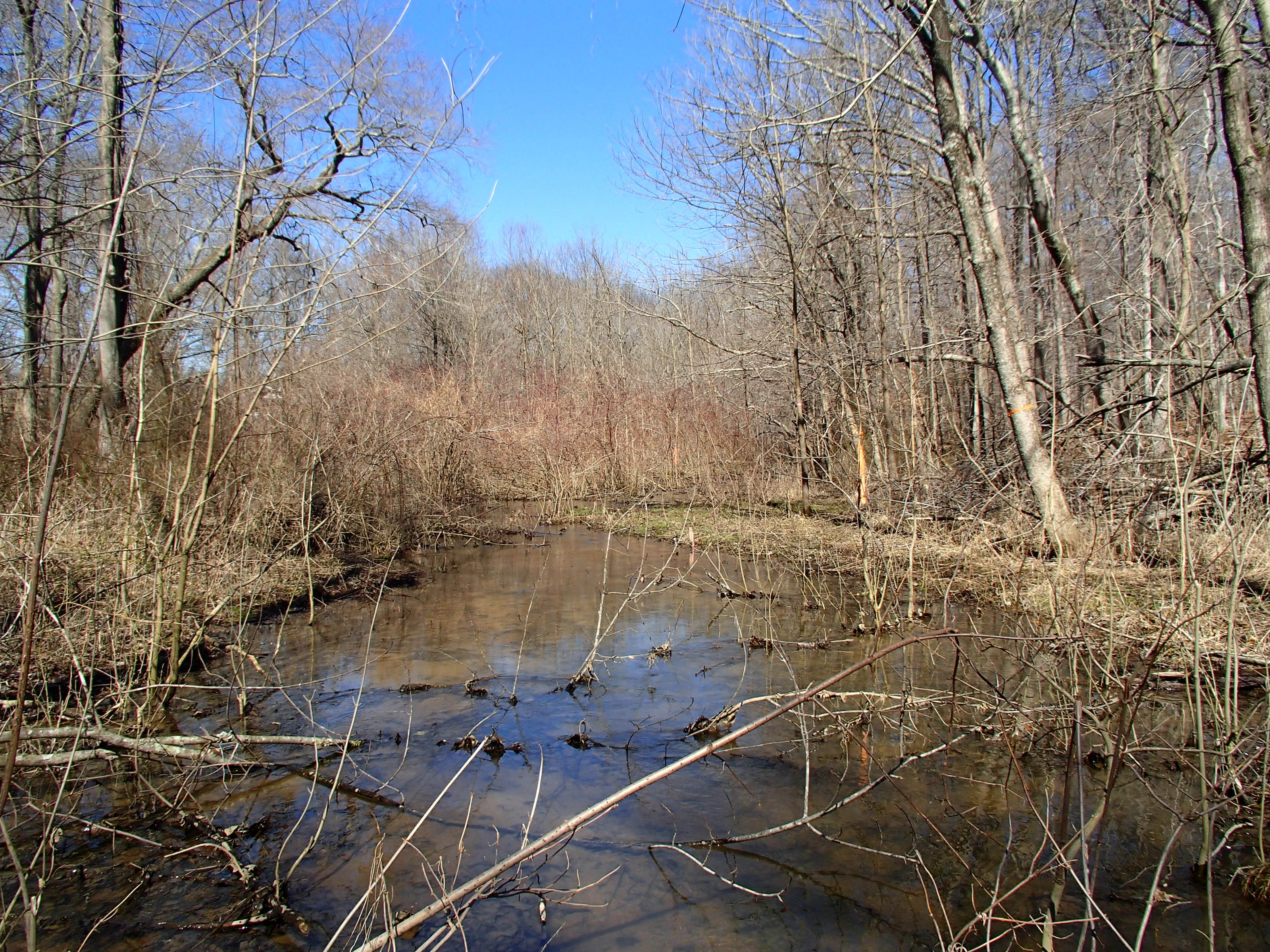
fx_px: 1027
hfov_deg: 63.4
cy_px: 476
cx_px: 635
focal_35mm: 28
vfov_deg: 49.7
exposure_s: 1/640
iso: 100
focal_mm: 5
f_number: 3.9
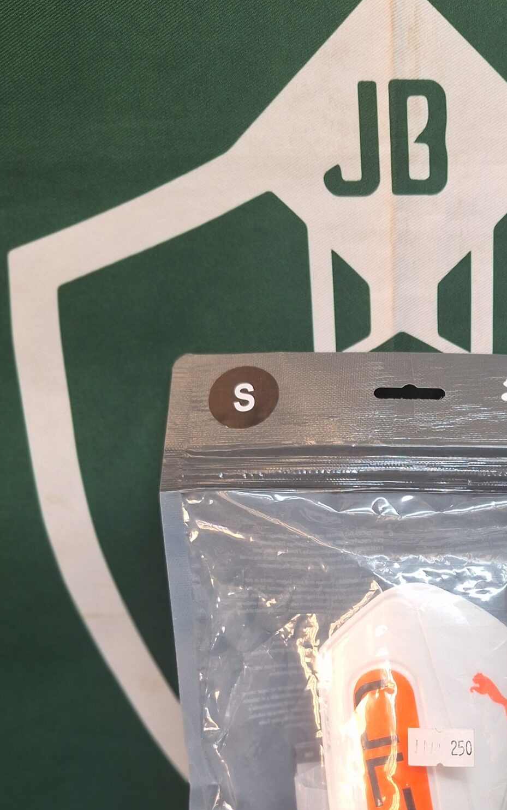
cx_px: 410
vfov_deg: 45.7
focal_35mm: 42
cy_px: 599
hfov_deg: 29.8
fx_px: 928
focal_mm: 5.54
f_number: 1.8
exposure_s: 1/50
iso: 80
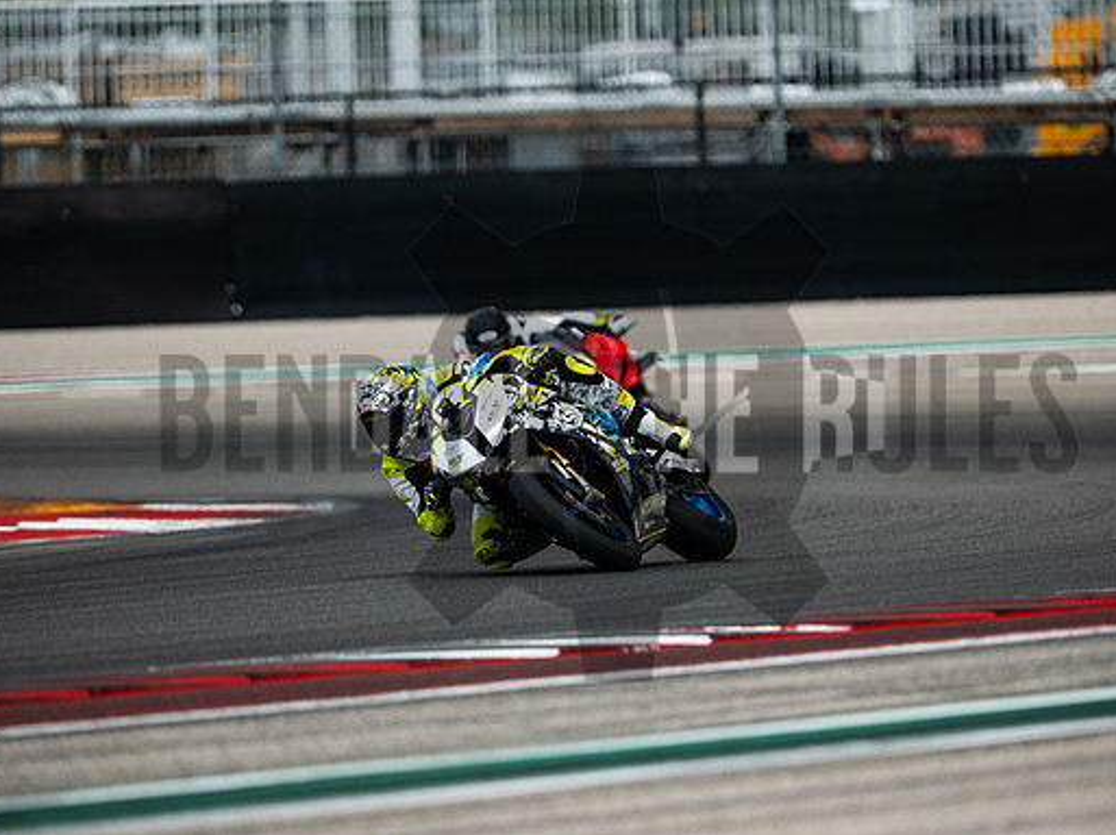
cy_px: 416
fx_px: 14723
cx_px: 618
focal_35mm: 457
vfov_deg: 3.3
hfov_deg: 4.3
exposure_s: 1/1600
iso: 250
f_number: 2.8
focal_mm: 280
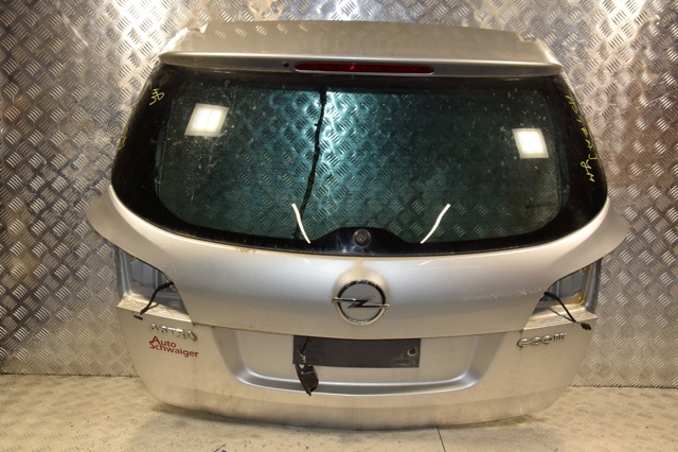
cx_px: 339
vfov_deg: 36.8
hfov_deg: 53.2
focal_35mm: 36
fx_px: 678
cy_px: 226
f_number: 8
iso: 800
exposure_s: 1/200
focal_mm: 24
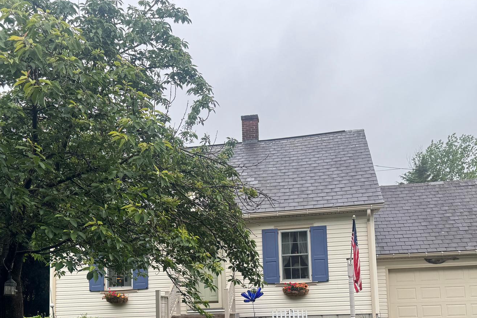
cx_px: 226
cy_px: 269
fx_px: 517
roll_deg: +0.4
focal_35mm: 39
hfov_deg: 49.5
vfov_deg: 32.9
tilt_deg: +6.3
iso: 80
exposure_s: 1/888
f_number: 1.78
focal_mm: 6.76
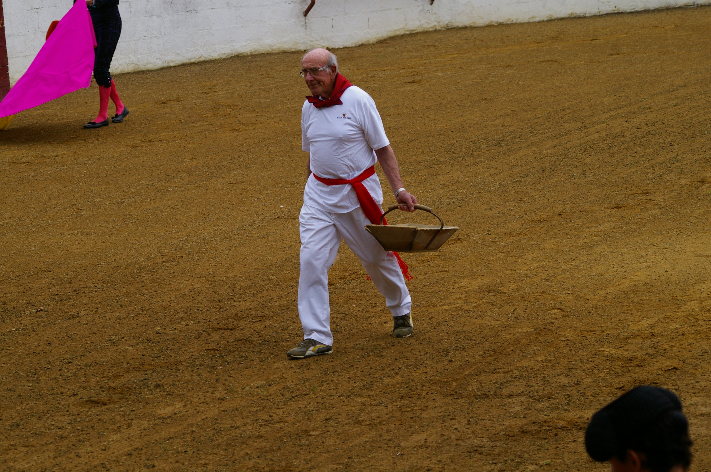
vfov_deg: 8.5
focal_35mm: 162
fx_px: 3197
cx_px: 356
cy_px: 236
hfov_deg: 12.7
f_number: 8
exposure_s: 1/350
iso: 400
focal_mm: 108
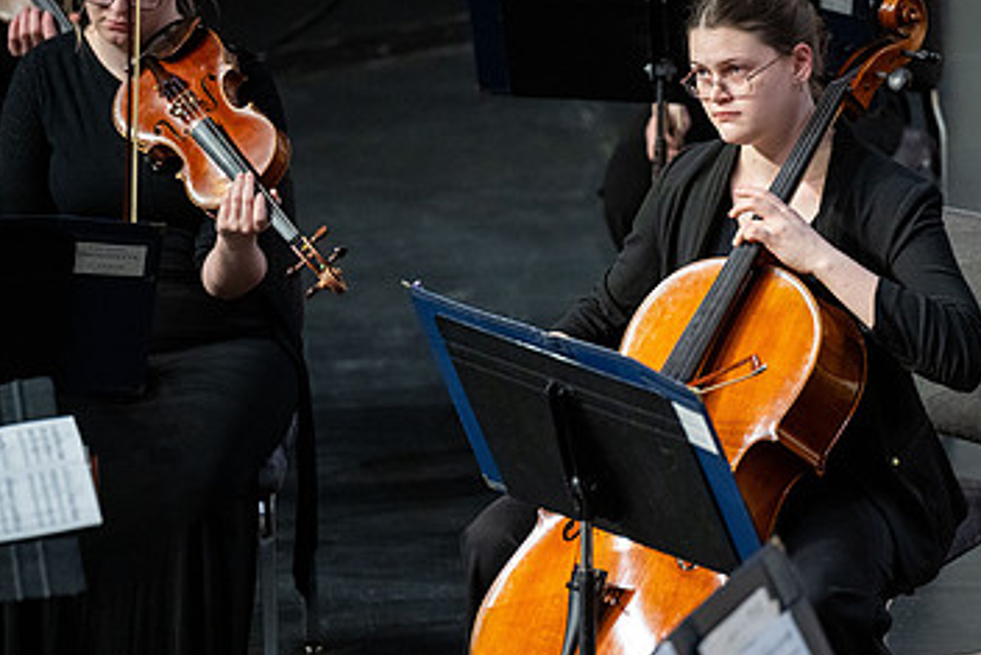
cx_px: 610
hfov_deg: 6.2
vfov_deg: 4.2
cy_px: 364
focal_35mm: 330
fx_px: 8996
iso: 2000
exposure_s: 1/400
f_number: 2.8
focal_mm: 200
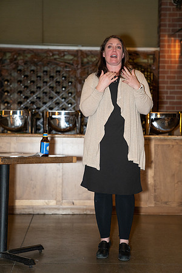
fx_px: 531
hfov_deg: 19.5
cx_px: 91
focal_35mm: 70
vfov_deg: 28.8
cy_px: 136
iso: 2000
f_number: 2.8
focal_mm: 70
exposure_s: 1/125
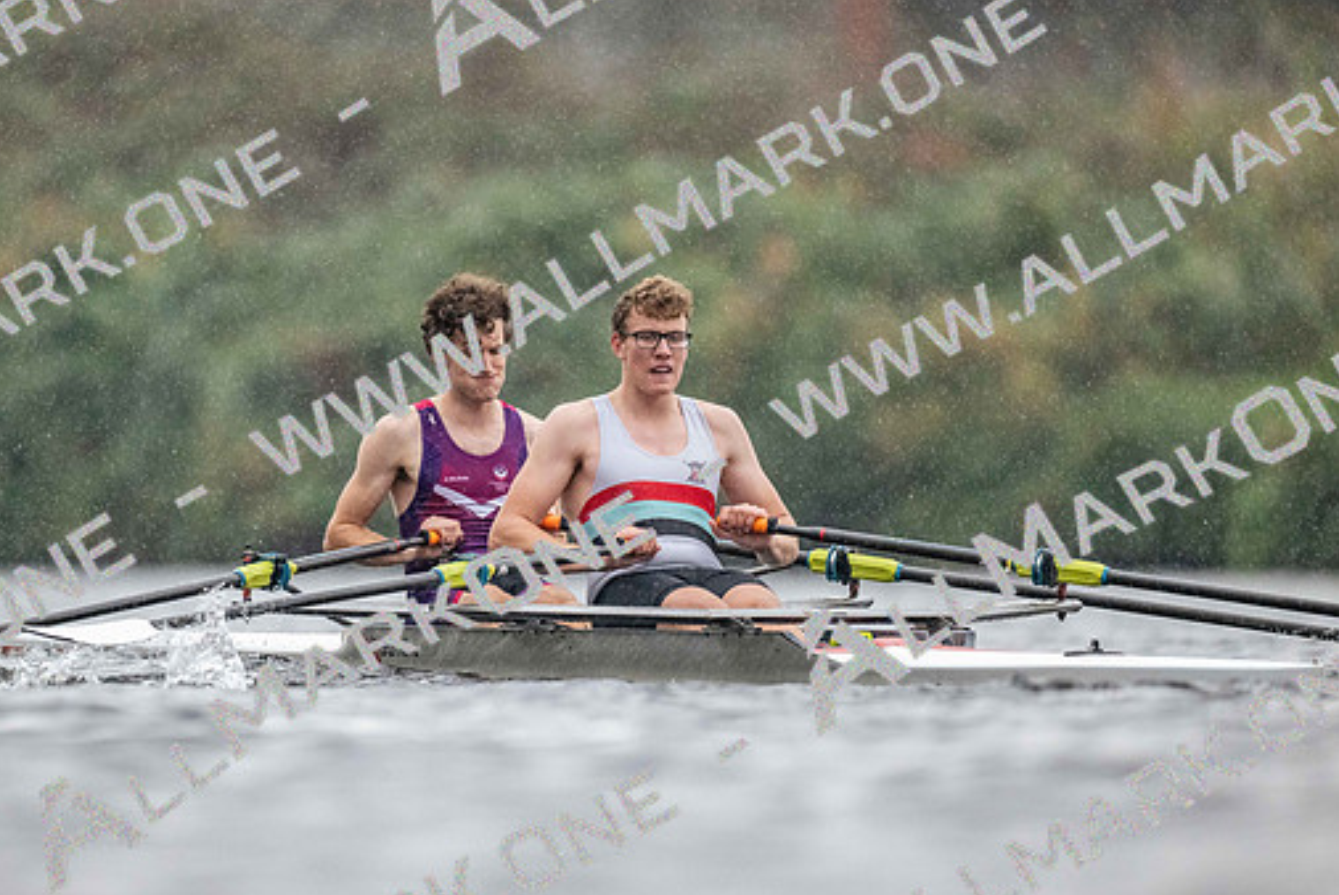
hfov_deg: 3.0
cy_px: 483
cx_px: 577
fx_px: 25603
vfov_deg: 2.0
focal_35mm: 688
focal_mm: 600
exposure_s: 1/2500
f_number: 4
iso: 4500
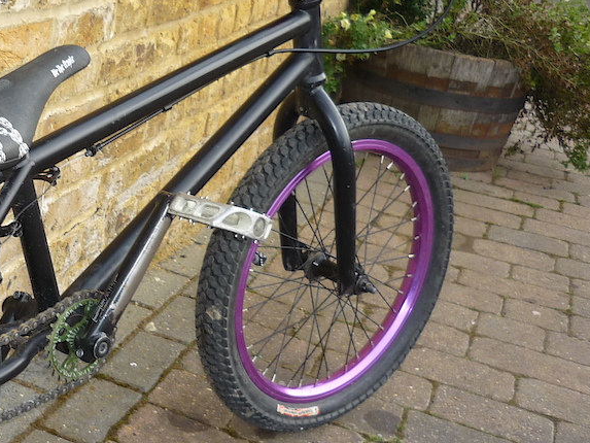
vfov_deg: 24.8
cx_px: 70
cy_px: 188
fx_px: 1006
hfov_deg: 31.3
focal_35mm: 59
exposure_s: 1/100
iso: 100
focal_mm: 5.5
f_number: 2.8
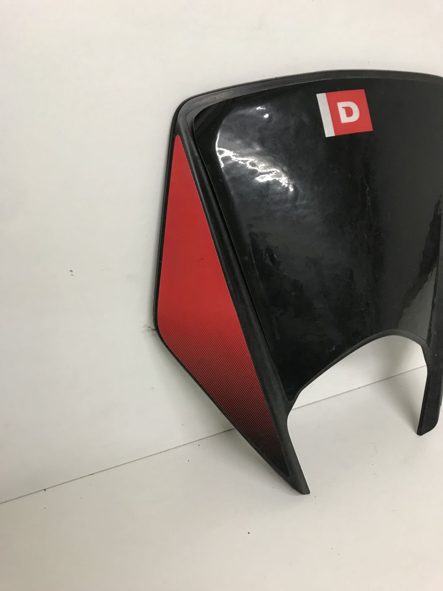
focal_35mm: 28
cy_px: 296
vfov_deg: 63.4
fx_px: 478
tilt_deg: -31.8
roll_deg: -3.2
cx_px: 222
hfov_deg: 49.7
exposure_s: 1/20
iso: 40
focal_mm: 3.99
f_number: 1.8
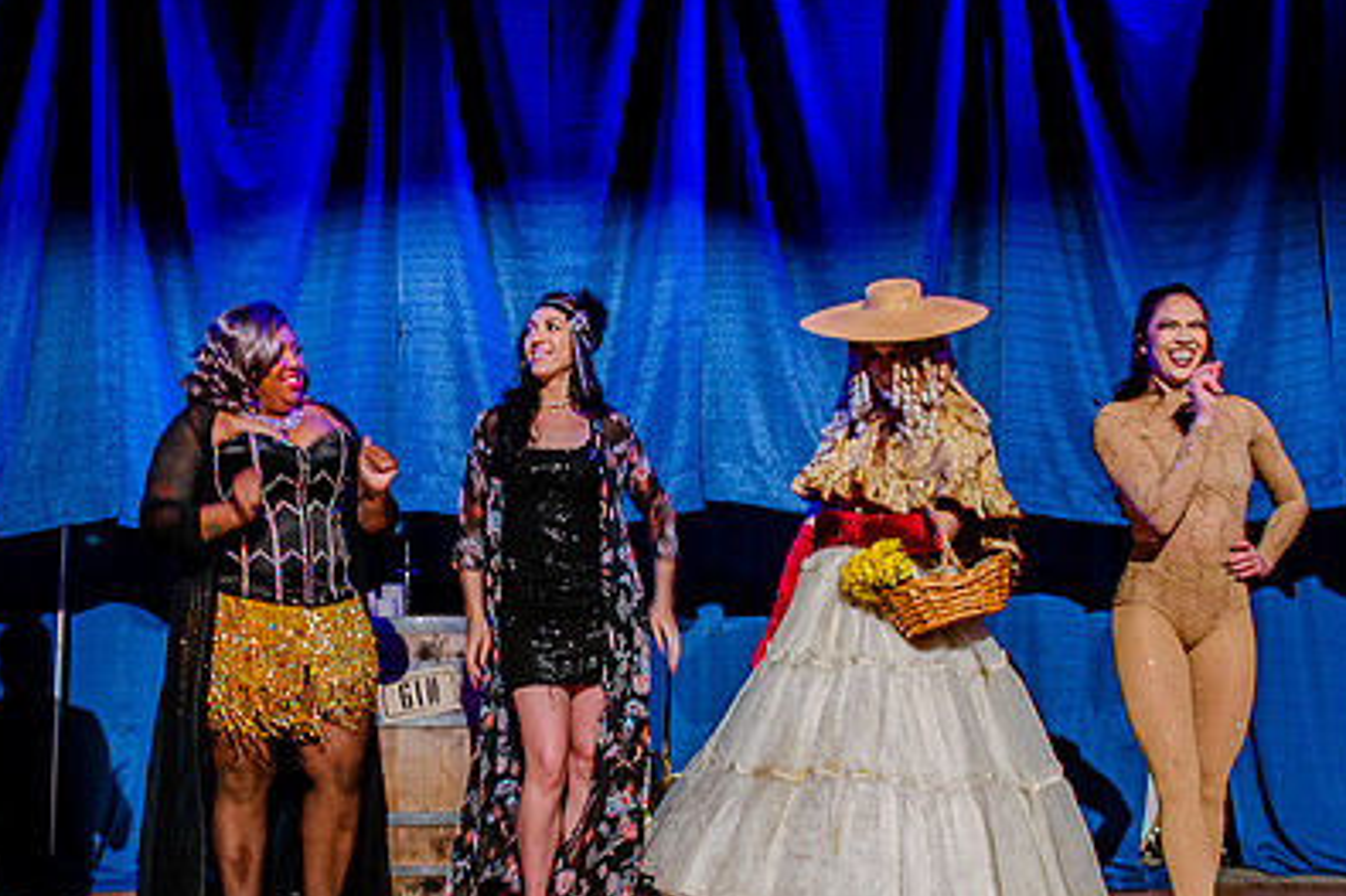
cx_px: 429
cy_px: 616
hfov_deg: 42.1
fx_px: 1719
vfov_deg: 29.0
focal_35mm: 46
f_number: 2.8
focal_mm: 24
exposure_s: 1/30
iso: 2000
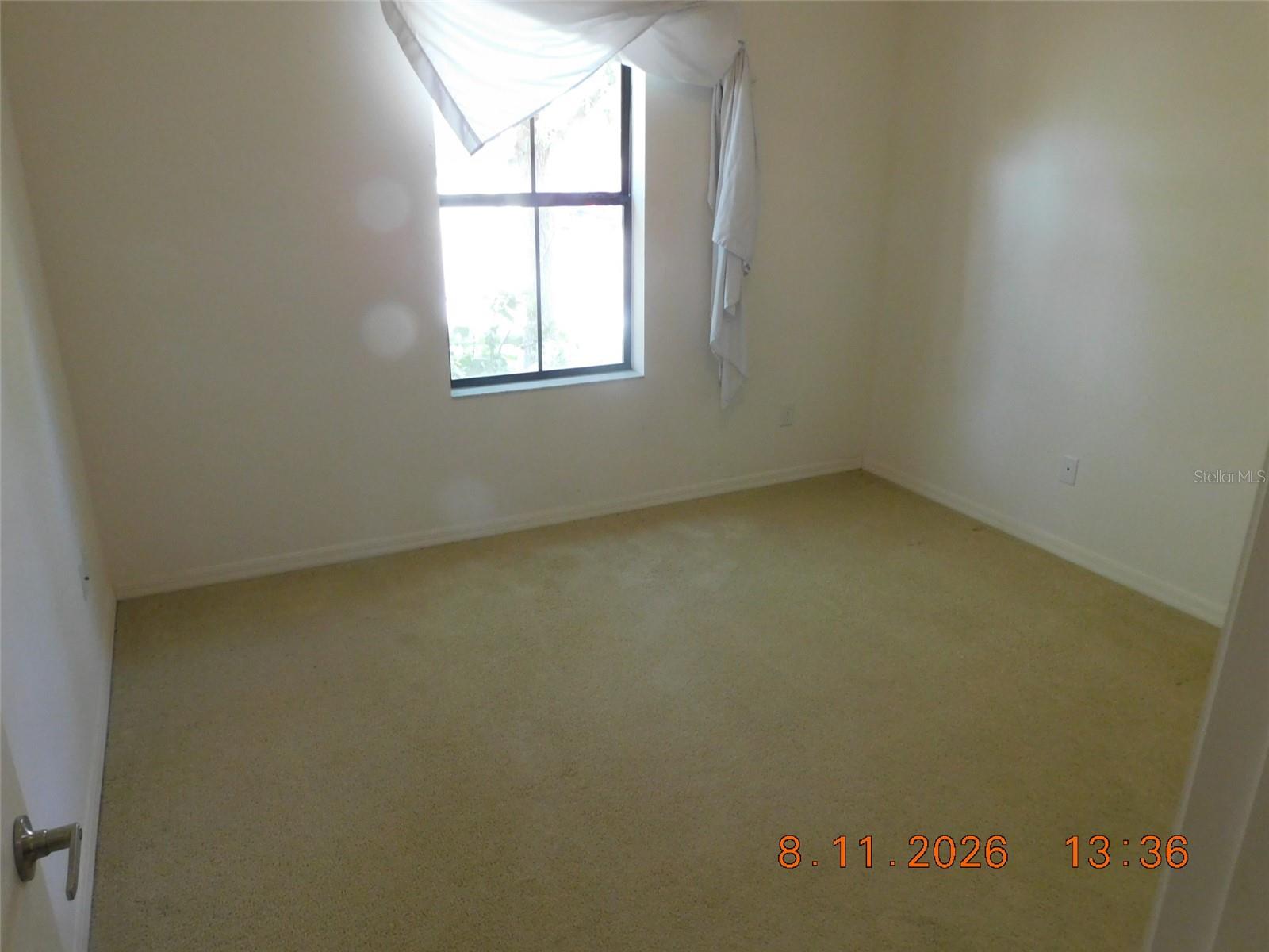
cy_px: 476
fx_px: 880
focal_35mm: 24
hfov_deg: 71.6
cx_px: 634
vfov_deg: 56.8
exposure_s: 1/30
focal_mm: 4.3
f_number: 3.3
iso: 320
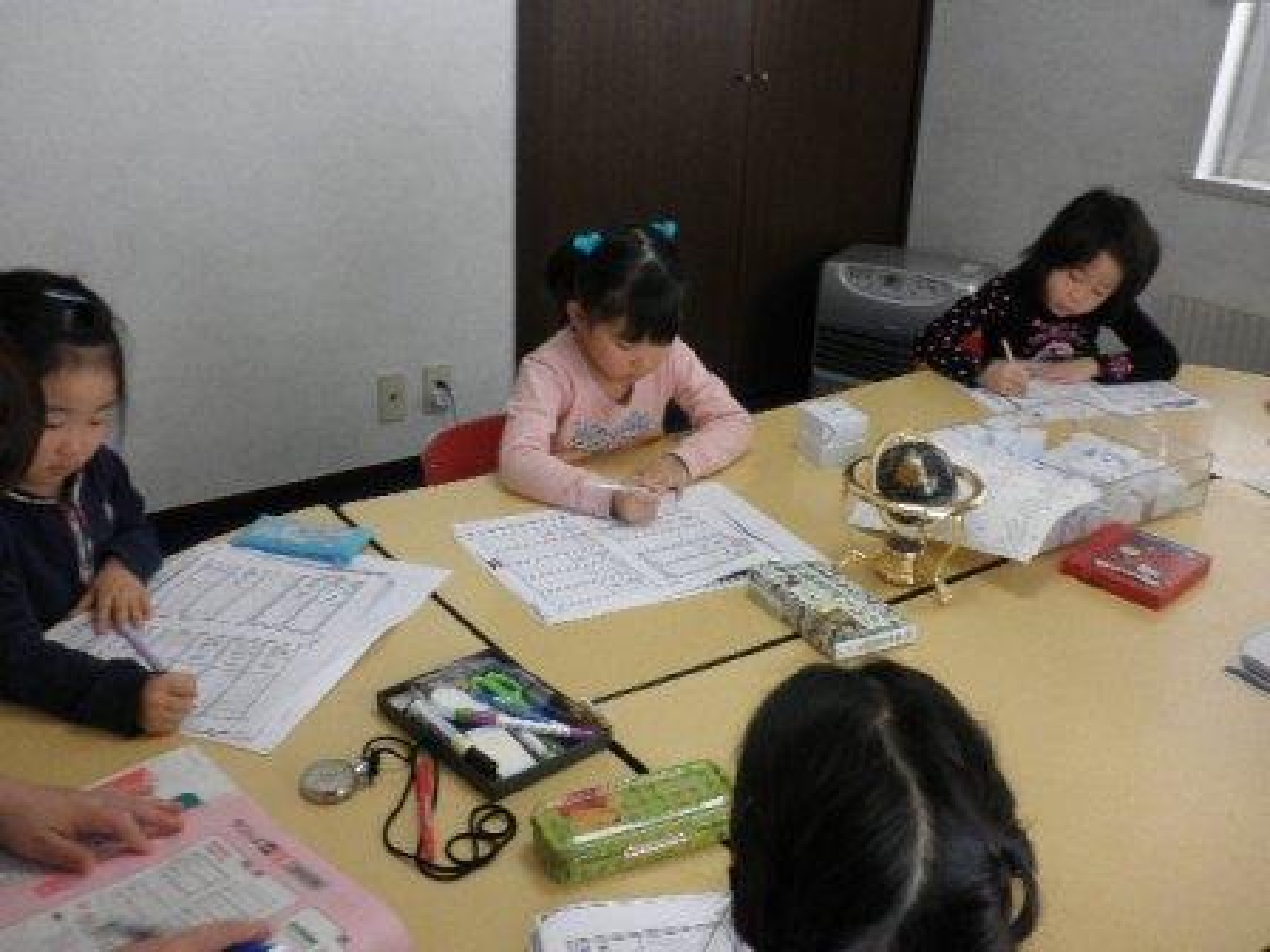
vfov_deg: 39.7
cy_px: 476
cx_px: 635
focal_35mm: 36
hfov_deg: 51.4
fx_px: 1321
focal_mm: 6.3
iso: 125
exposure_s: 1/30
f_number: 3.5
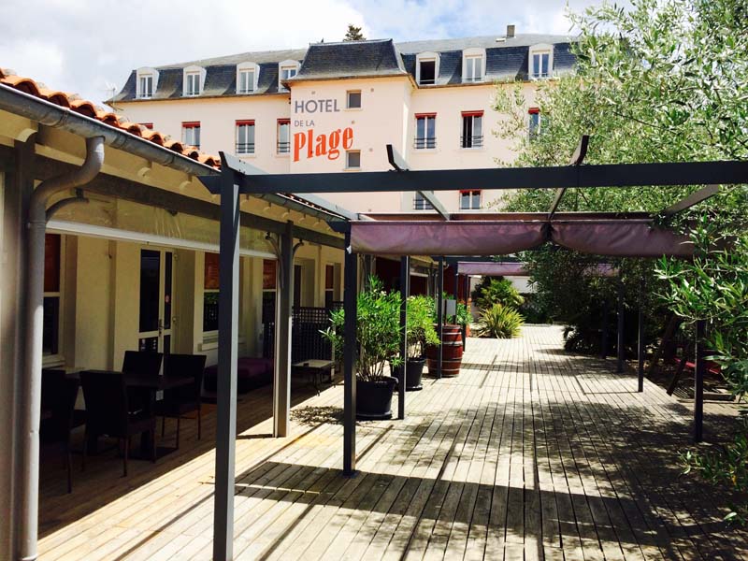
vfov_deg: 48.2
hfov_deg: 61.7
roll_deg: -0.1
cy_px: 280
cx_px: 374
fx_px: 627
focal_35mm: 29
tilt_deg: +0.1
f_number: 2.2
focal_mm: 4.15
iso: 32
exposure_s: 1/2053
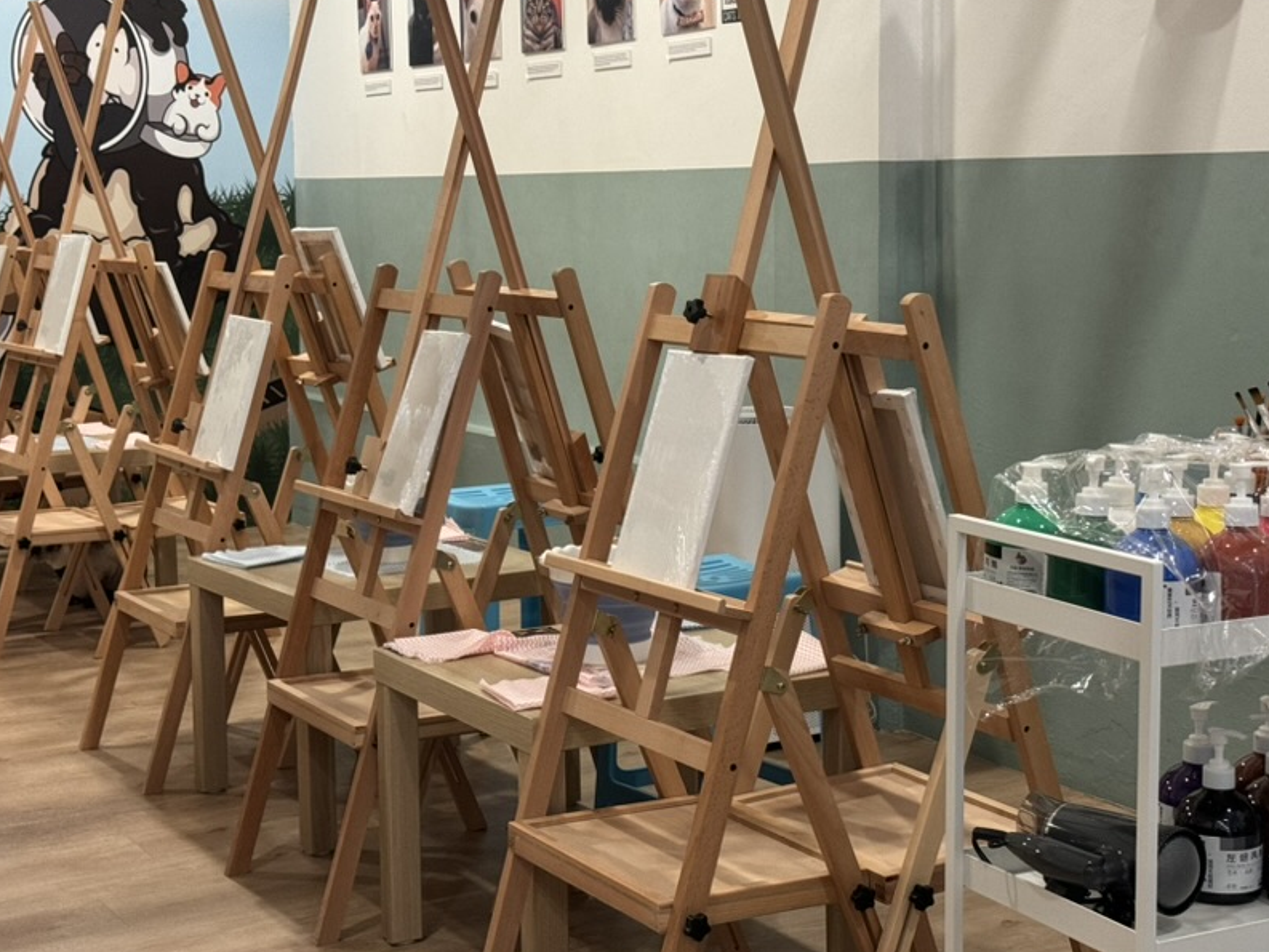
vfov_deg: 23.6
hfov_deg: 31.2
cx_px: 674
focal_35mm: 62
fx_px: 2273
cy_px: 411
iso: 250
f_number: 1.78
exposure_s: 1/33
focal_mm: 6.76
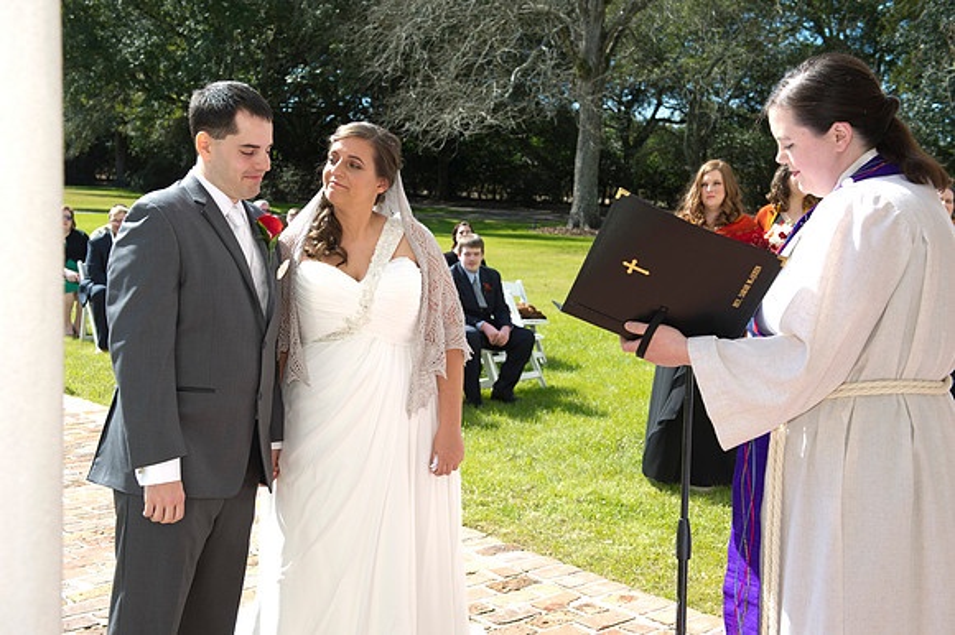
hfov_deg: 41.1
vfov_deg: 28.0
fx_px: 1273
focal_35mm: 48
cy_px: 318
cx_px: 478
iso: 100
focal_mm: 48
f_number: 7.1
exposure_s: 1/125
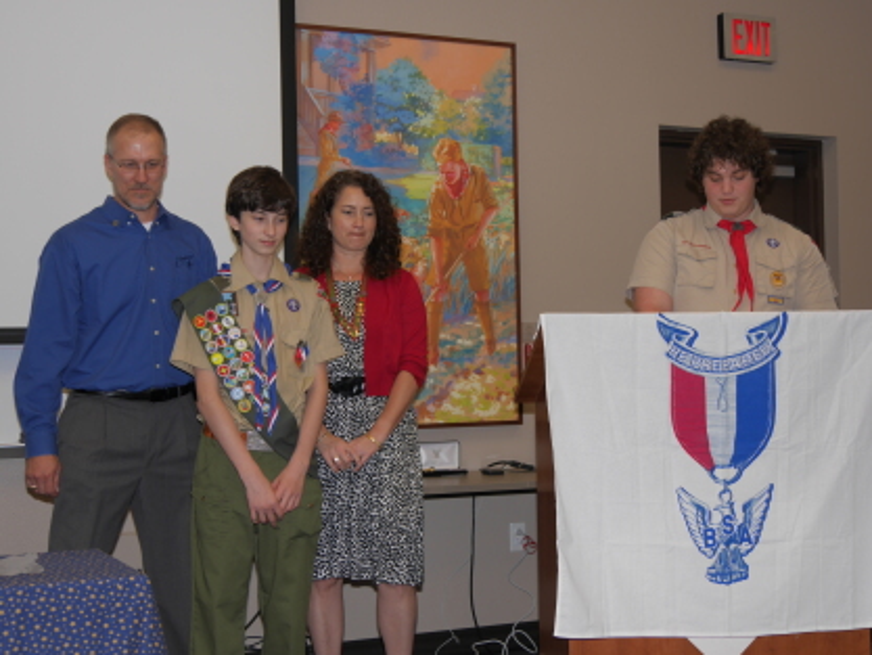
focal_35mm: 56
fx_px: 1411
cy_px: 328
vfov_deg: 26.1
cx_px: 436
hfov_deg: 34.3
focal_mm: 28
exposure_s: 1/60
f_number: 4.3
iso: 200
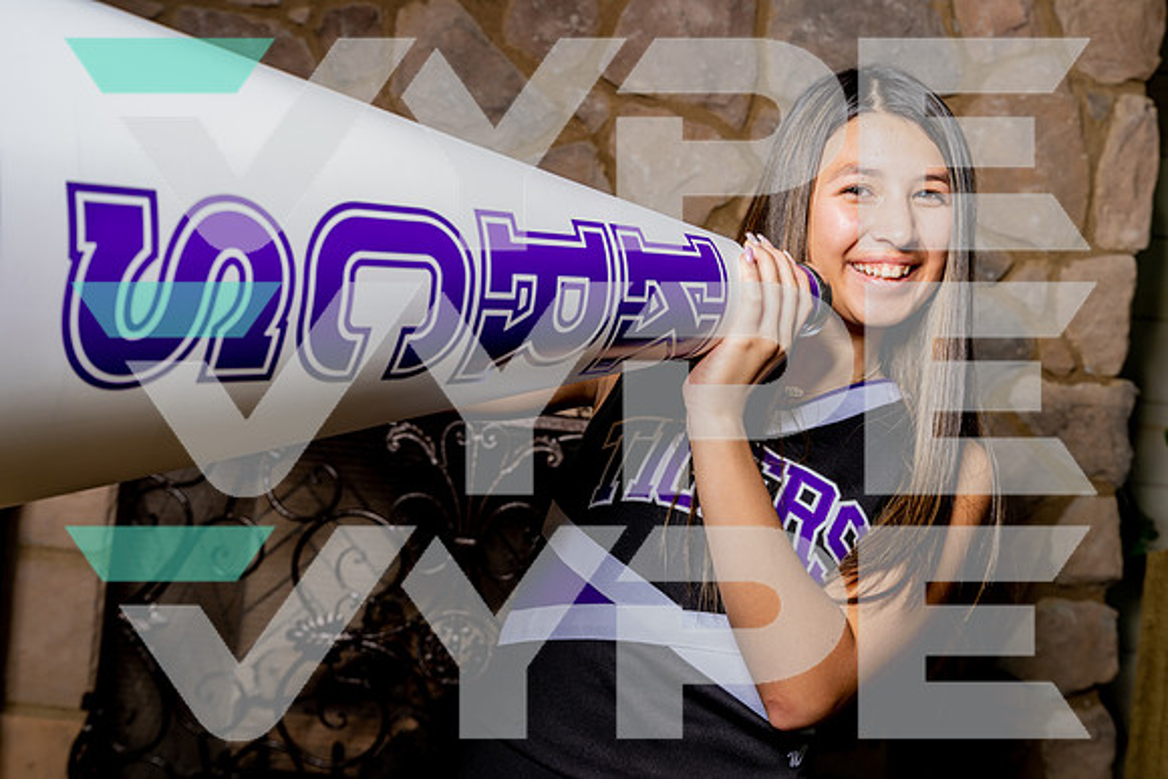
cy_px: 390
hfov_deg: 45.4
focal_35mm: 43
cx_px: 584
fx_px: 1395
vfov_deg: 31.2
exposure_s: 1/250
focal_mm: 43
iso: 200
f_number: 5.6
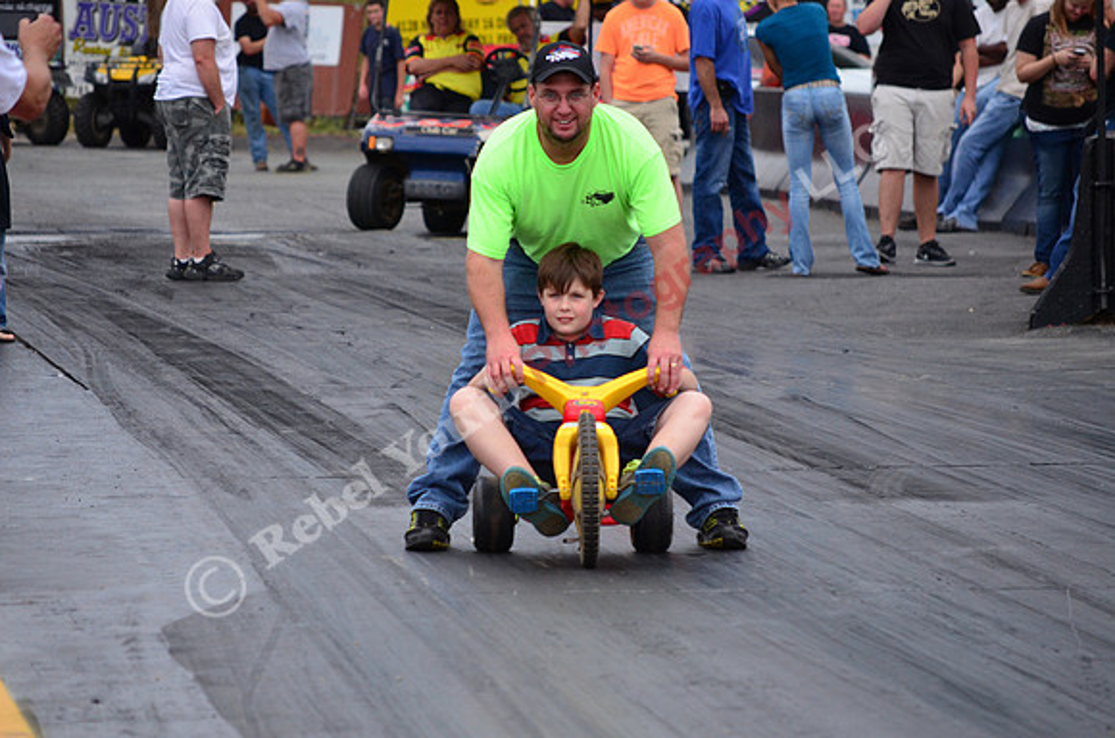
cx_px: 558
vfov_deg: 5.2
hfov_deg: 7.9
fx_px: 8112
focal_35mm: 262
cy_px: 369
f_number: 6.3
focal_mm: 175
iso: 1000
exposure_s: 1/2500
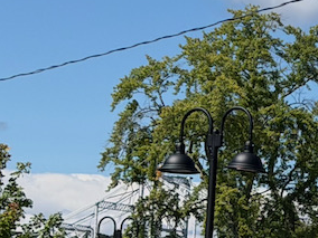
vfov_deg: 6.9
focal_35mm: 216
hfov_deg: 8.6
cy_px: 236
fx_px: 1984
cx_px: 686
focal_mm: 6.76
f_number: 1.78
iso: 64
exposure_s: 1/6536
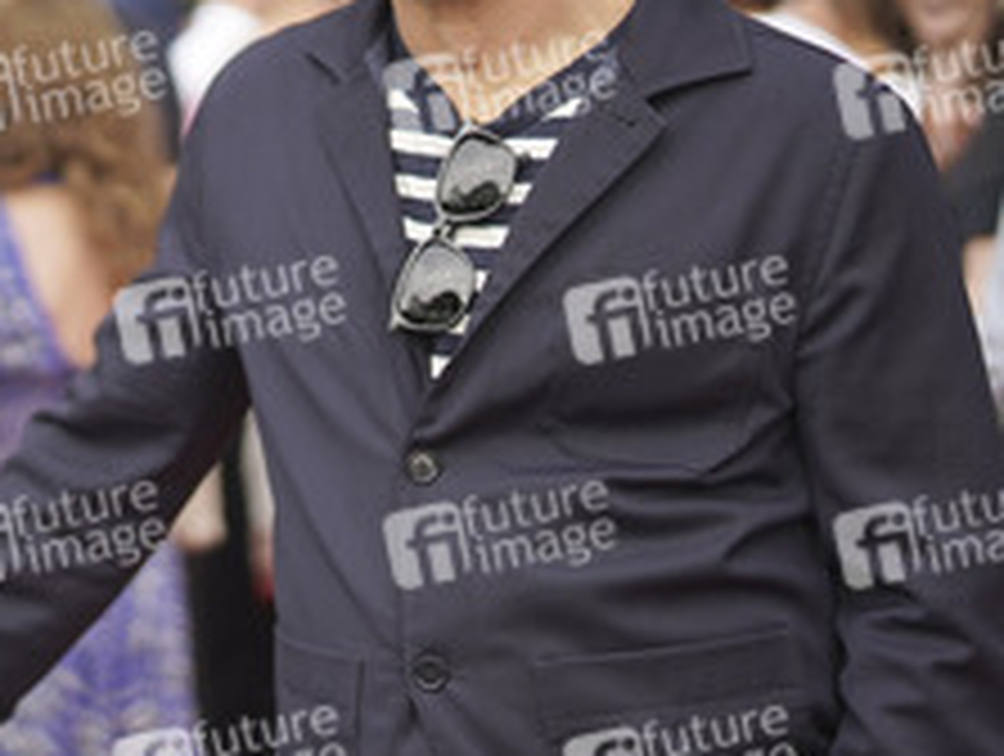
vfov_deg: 15.2
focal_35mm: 97
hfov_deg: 19.8
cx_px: 110
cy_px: 198
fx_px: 2818
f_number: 1.6
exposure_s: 1/4000
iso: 320
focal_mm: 50
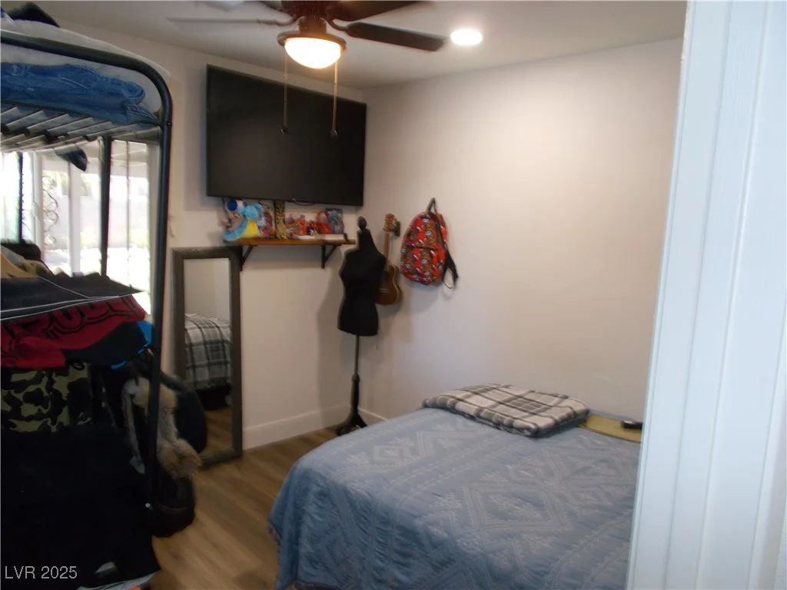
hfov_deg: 67.3
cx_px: 394
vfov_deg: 53.1
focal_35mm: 26
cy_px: 295
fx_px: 591
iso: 200
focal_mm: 4.6
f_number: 3.2
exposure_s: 1/25
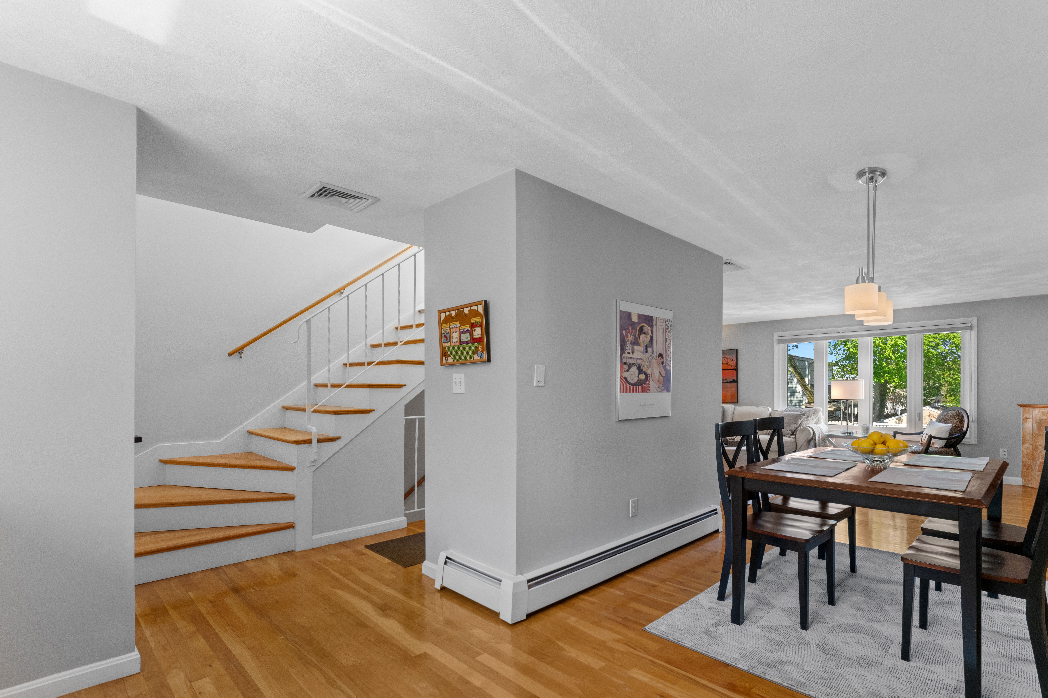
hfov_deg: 92.9
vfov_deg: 70.2
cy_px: 393
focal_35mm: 17
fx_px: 495
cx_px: 584
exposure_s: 1/8
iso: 1250
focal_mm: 15
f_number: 11
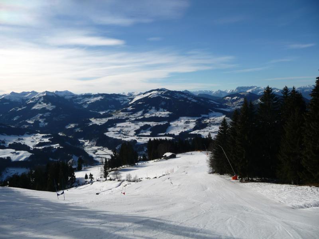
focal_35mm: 28
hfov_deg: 63.4
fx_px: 258
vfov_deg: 49.7
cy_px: 120
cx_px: 160
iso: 100
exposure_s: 1/400
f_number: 8
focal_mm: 4.7
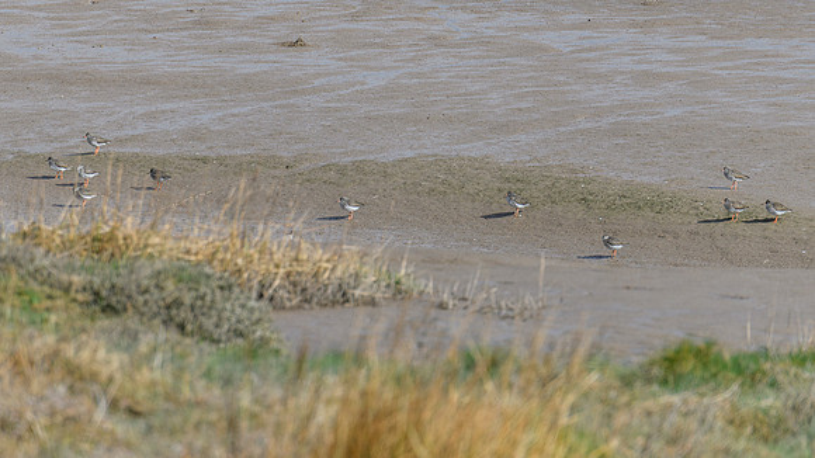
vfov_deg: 2.0
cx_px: 304
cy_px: 180
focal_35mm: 600
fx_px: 12966
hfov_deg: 3.6
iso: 360
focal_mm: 400
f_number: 6.3
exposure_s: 1/1600
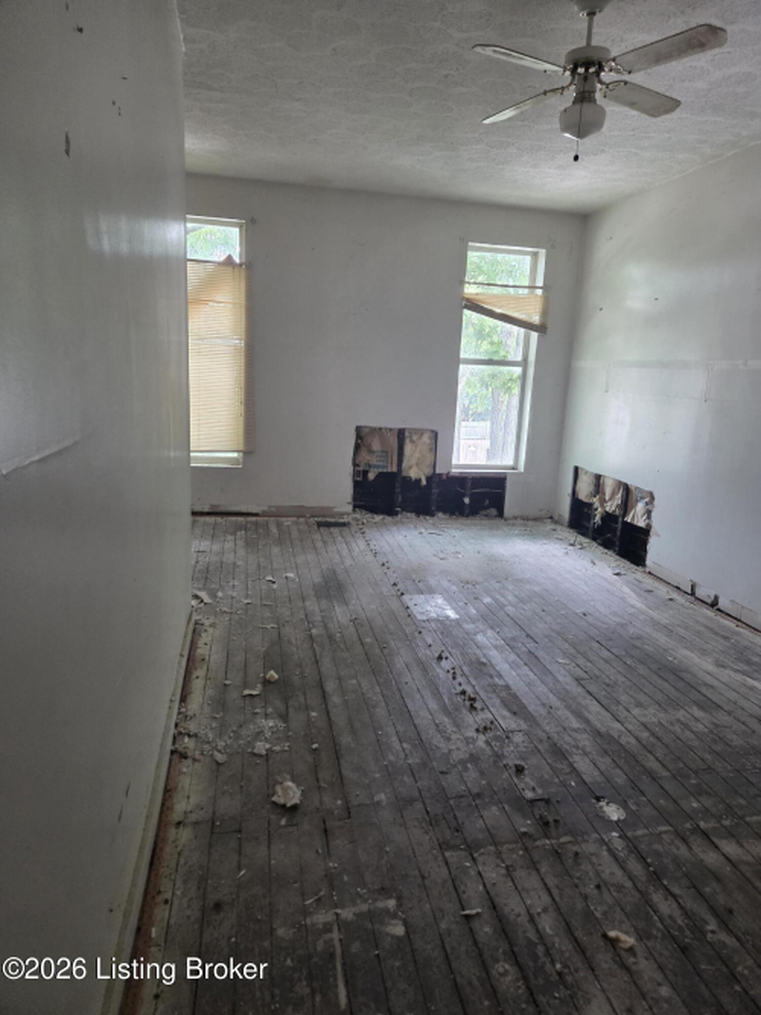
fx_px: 674
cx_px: 380
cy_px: 508
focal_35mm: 23
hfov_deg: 58.9
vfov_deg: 73.9
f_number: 1.8
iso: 500
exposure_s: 1/120
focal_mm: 5.4
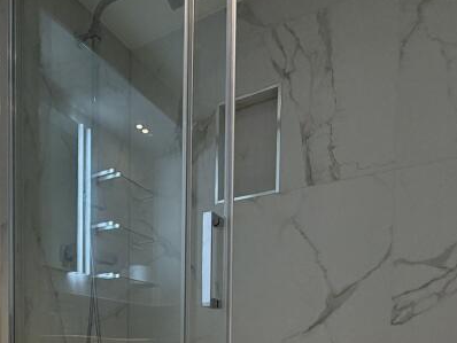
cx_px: 88
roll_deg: -0.8
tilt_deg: -2.7
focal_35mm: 36
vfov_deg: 34.6
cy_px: 372
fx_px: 476
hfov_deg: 48.3
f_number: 2.2
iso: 320
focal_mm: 2.22
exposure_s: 1/100
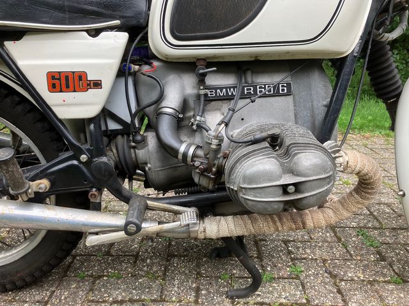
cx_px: 204
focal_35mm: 28
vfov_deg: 49.7
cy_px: 153
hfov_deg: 63.4
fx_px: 331
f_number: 1.8
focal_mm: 3.99
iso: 25
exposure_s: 1/152
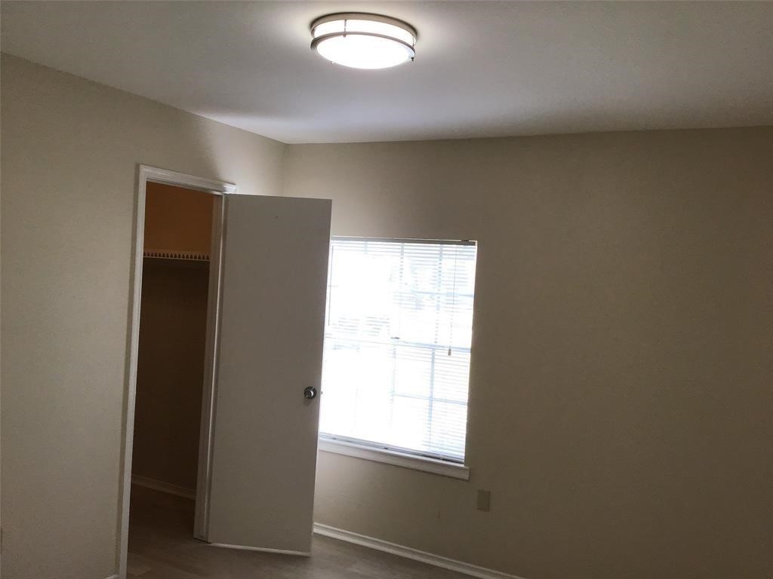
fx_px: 692
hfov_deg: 58.4
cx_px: 386
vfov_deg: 45.4
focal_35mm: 31
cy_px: 290
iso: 40
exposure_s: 1/100
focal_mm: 3.3
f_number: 2.4
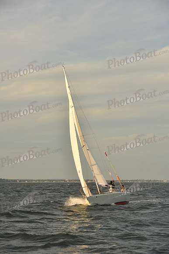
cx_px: 84
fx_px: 739
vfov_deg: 19.5
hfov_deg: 13.0
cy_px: 127
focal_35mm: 105
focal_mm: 105
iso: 250
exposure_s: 1/640
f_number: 5.6
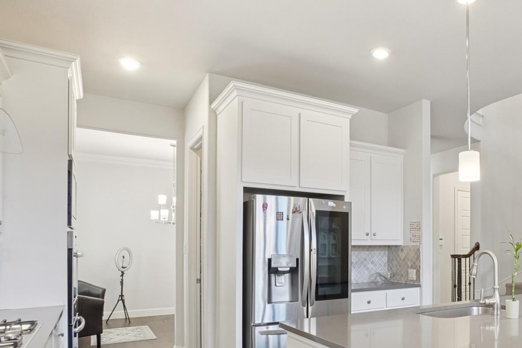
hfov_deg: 64.7
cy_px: 257
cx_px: 399
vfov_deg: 47.8
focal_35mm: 26
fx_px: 377
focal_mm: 10
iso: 400
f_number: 8
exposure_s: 1/8
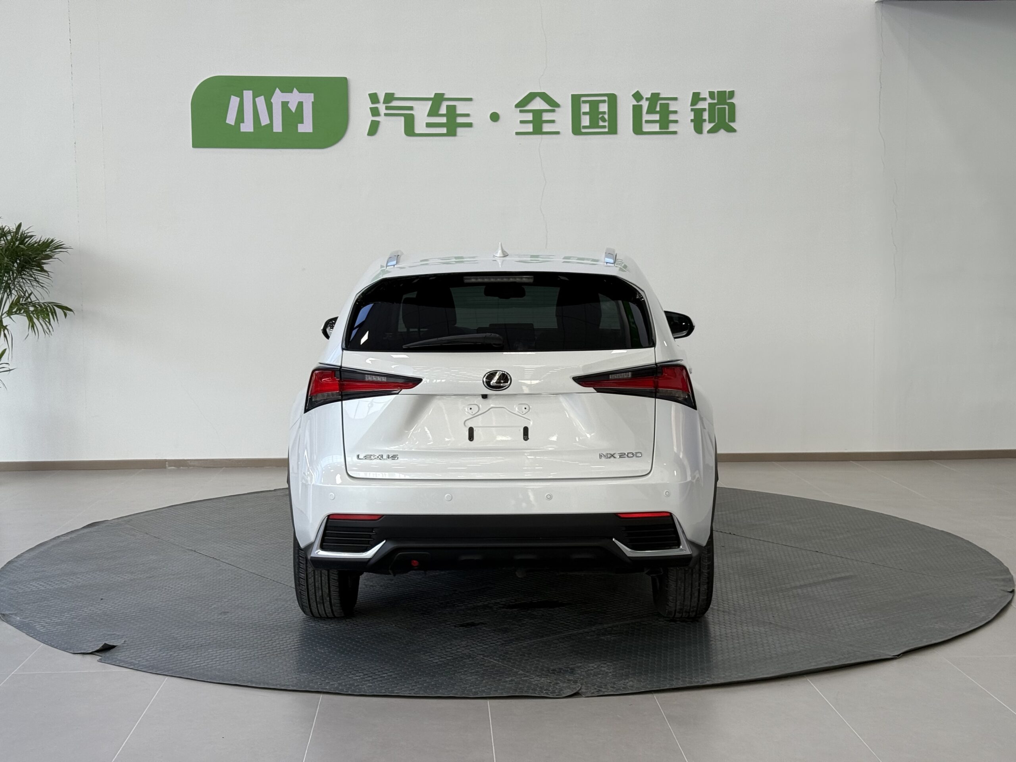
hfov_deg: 39.7
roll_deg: -0.2
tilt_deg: -4.4
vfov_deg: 30.3
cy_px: 381
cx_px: 508
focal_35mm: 48
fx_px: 1409
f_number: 1.78
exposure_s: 1/122
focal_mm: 6.76
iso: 50
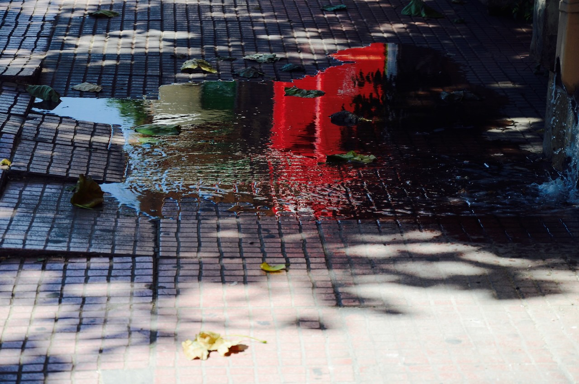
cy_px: 192
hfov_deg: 14.9
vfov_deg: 9.9
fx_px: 2215
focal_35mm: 138
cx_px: 290
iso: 500
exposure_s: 1/800
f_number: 7.1
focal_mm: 92
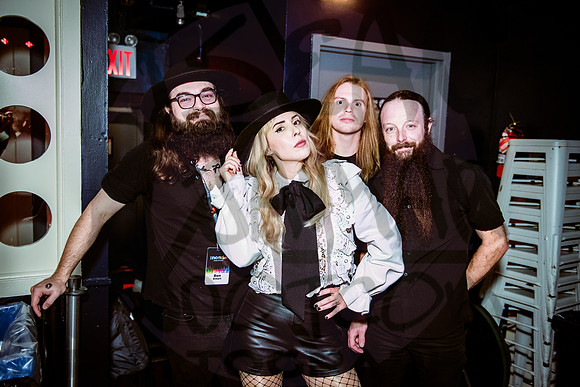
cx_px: 290
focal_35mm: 32
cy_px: 194
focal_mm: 32
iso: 10000
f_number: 2.8
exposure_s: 1/200
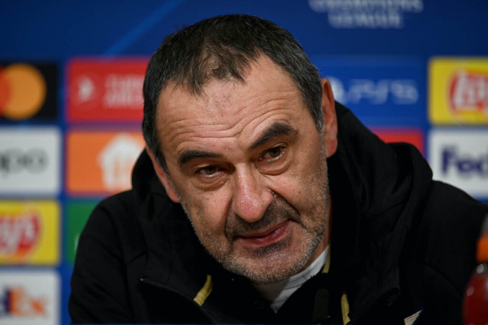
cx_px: 244
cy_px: 162
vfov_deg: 3.4
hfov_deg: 5.2
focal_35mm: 400
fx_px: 5420
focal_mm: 400
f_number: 4.5
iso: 500
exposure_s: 1/125
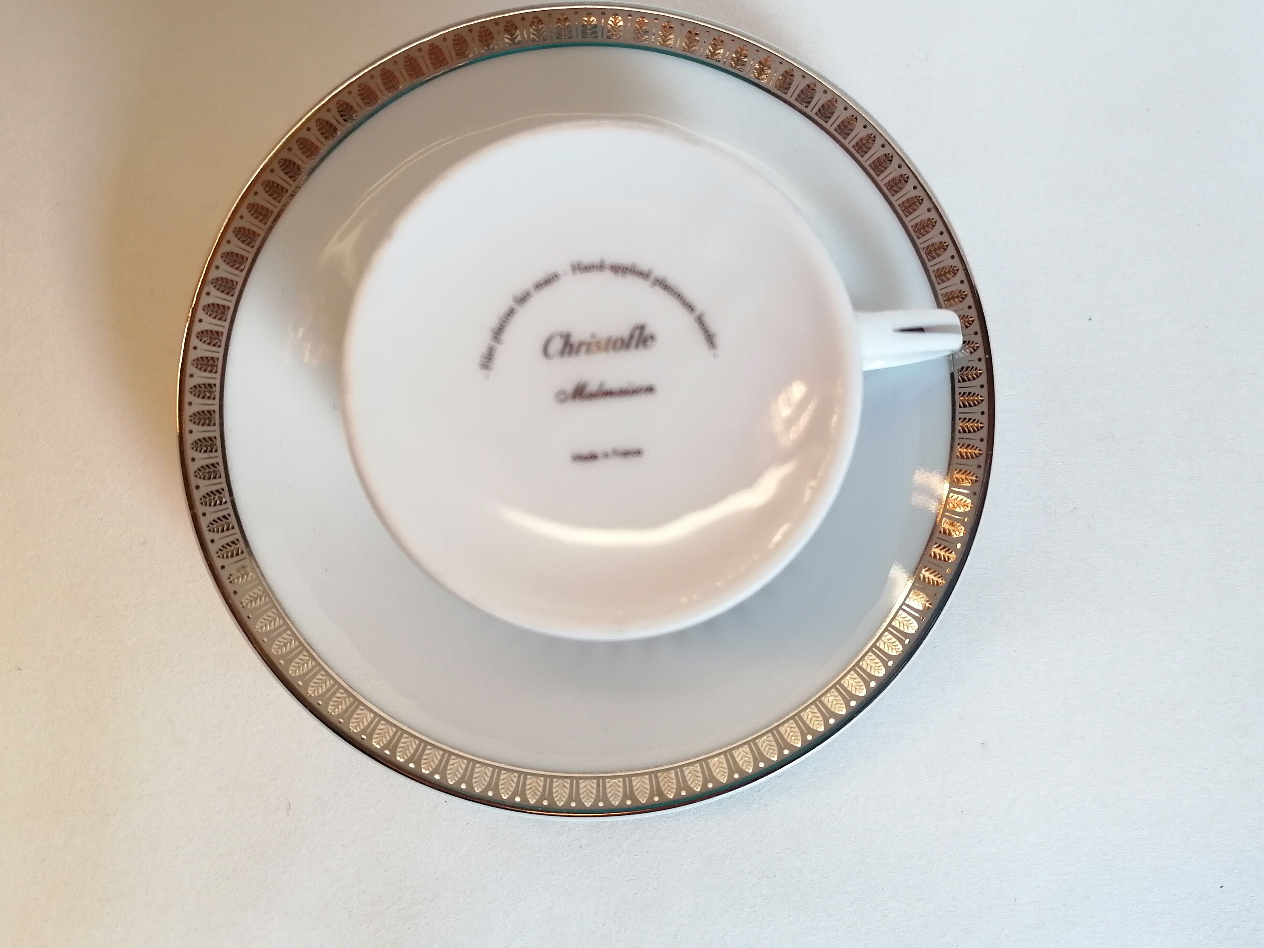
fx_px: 1059
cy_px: 444
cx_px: 629
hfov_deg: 61.7
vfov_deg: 48.2
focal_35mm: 29
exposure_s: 1/50
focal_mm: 4.75
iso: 200
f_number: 1.8
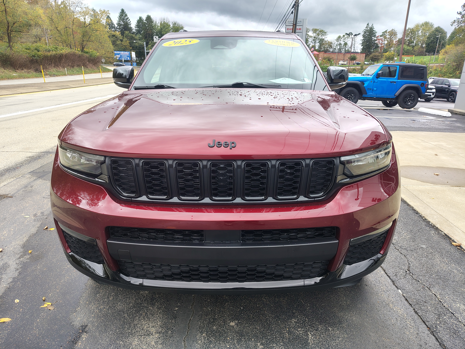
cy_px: 174
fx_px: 322
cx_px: 232
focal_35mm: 24
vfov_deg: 56.8
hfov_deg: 71.6
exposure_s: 1/113
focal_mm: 5.56
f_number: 1.8
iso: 100
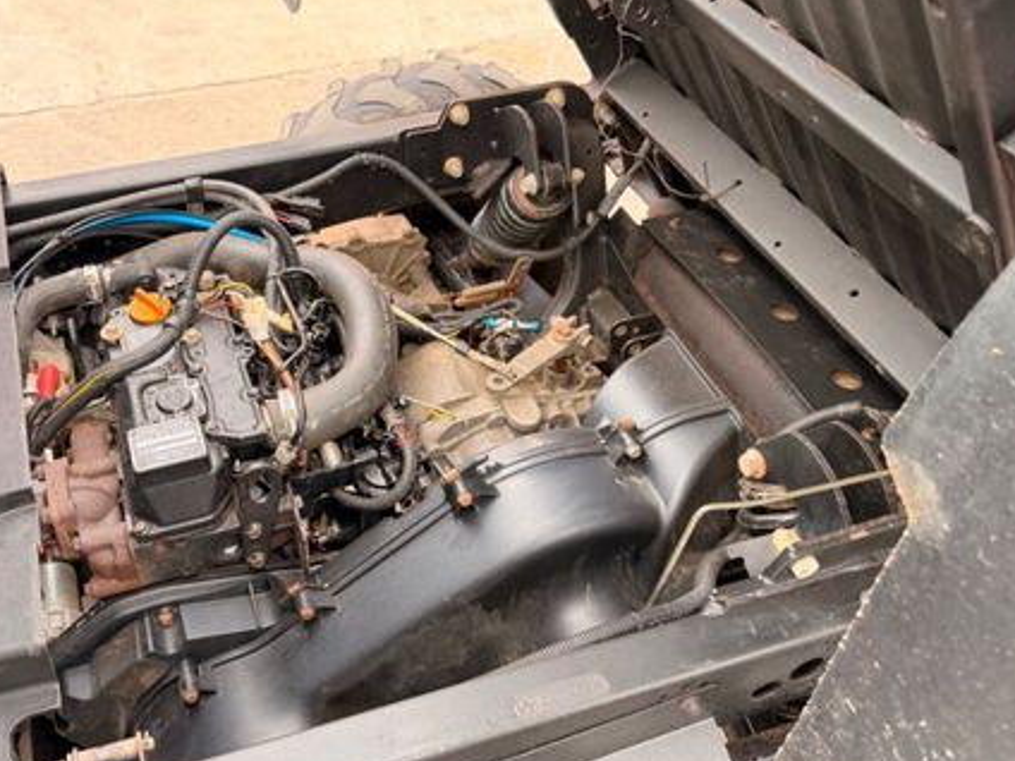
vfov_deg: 41.7
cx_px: 354
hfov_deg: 53.1
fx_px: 997
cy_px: 335
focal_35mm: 34
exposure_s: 1/189
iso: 100
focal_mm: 6.76
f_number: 1.78
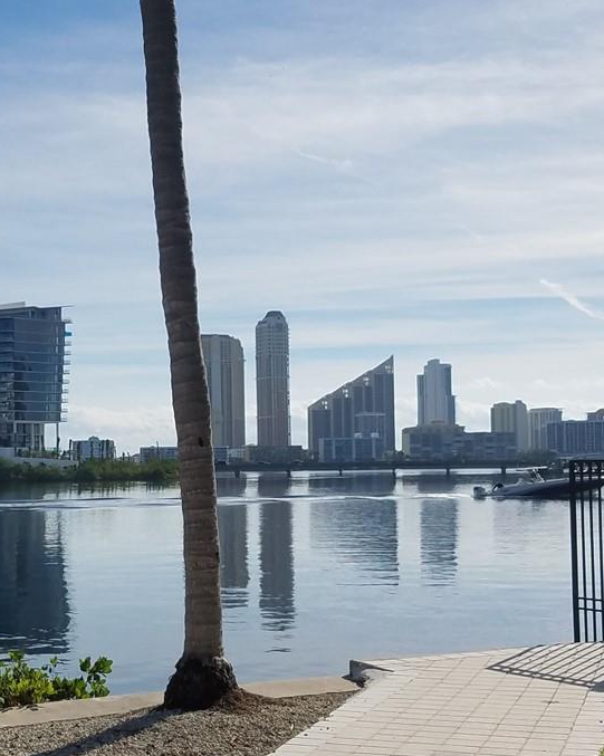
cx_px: 148
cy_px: 382
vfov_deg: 31.5
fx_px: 1342
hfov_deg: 25.1
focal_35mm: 60
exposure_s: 1/5952
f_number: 1.7
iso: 50
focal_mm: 4.2
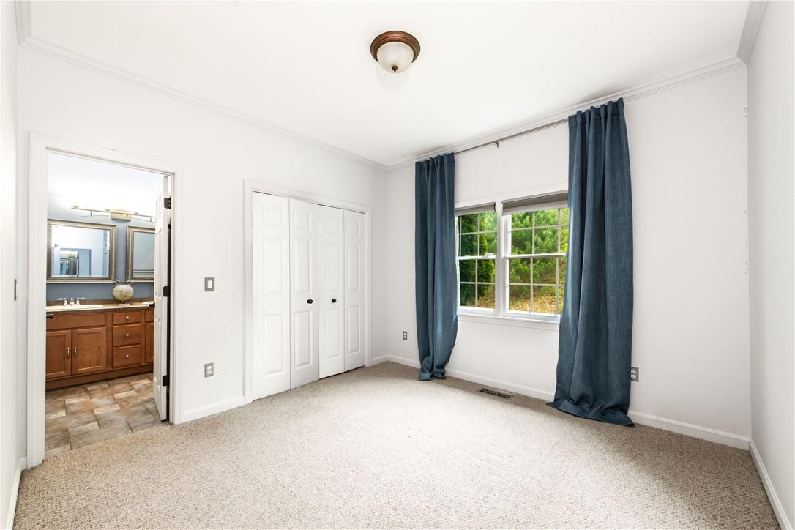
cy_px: 265
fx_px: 309
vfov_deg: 81.2
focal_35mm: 14
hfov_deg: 104.3
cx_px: 398
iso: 1000
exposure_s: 1/6
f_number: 10
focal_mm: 14
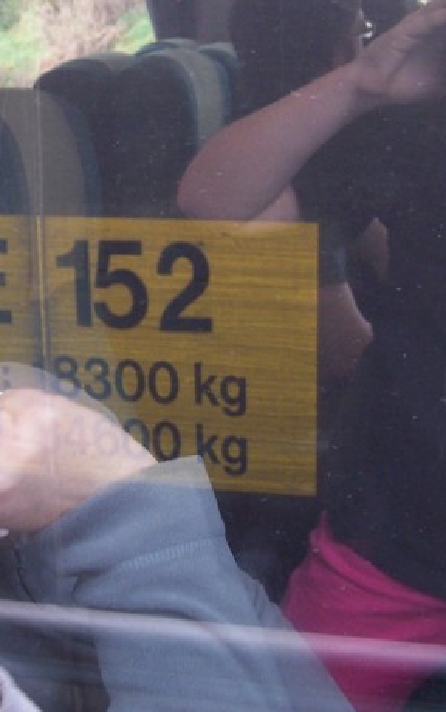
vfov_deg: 29.3
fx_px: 1360
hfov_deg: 18.4
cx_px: 71
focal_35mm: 70
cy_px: 306
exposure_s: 1/30
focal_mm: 6.3
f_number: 2.8
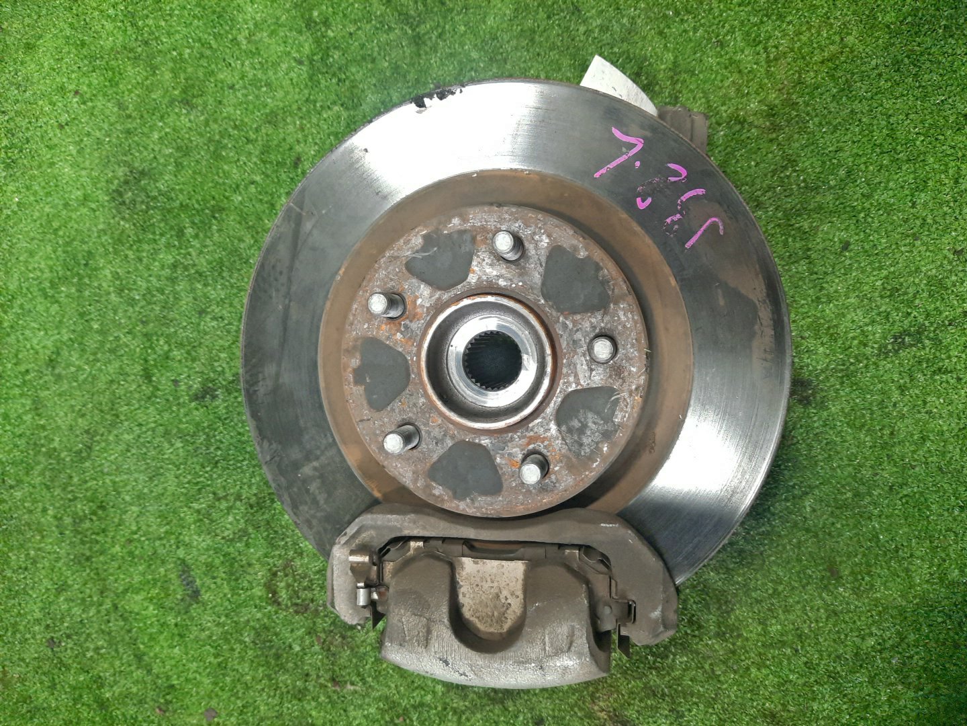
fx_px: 698
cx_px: 484
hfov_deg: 69.4
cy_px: 363
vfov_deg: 54.9
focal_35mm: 25
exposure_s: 1/50
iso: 346
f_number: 2
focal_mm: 4.6
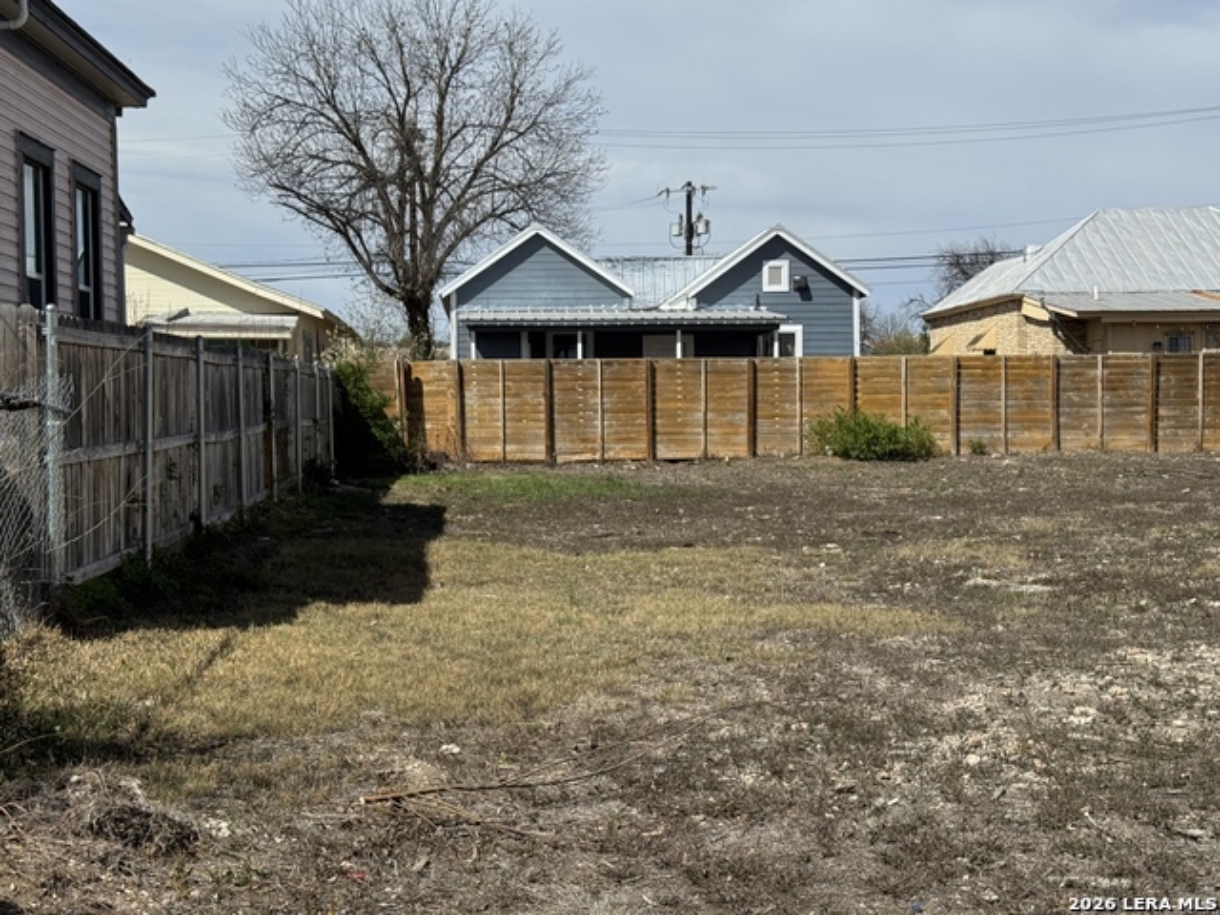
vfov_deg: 30.3
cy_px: 458
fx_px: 1692
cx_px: 610
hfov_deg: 39.7
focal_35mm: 48
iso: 64
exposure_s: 1/7092
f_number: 1.78
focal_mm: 6.76
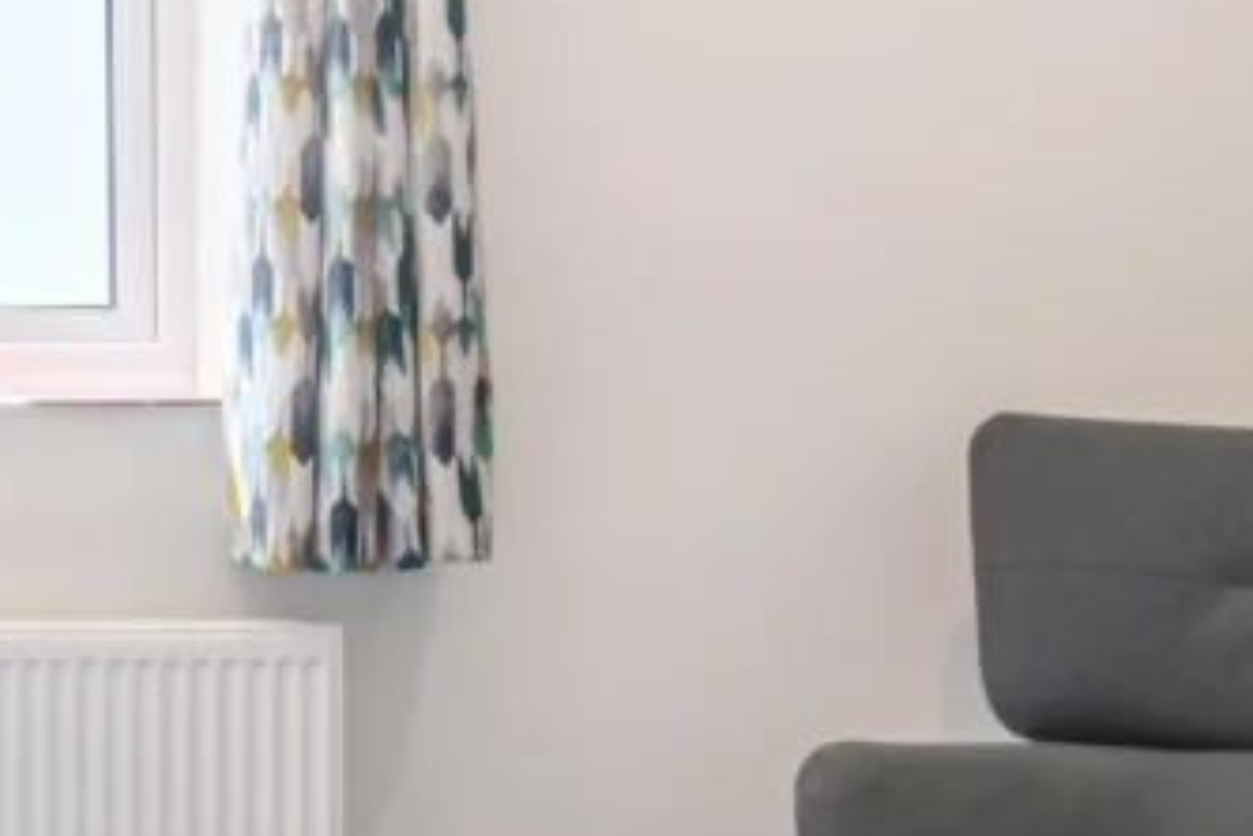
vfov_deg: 13.4
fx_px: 3550
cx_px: -1447
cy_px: 527
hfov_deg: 15.1
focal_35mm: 102
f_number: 8
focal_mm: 19
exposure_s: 1/200
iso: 100
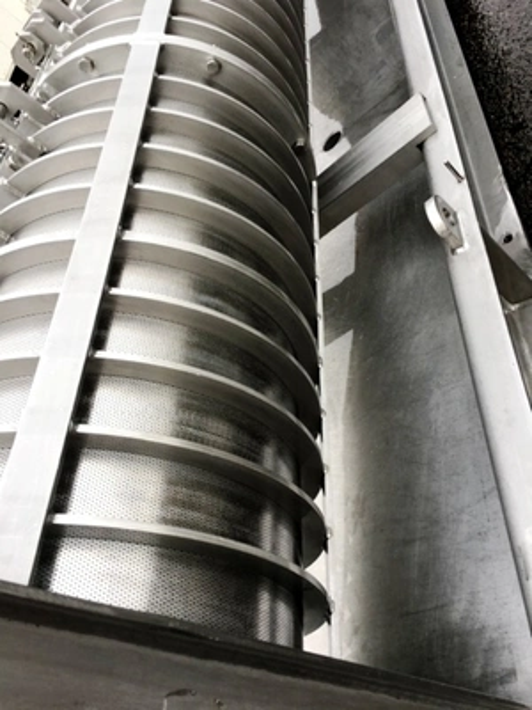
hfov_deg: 48.2
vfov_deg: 61.7
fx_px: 594
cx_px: 266
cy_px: 355
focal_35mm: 29
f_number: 2.2
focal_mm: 4.15
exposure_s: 1/133
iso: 25
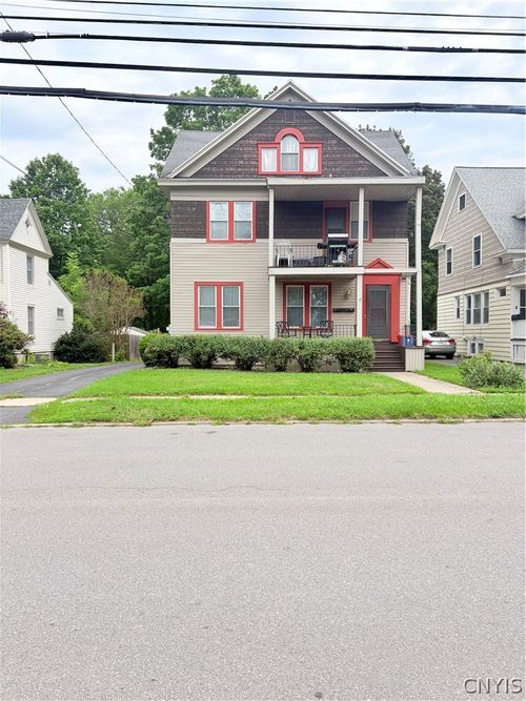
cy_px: 350
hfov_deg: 53.0
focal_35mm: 26
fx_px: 527
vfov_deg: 67.3
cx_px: 263
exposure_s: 1/1901
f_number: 1.6
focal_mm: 5.96
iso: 50
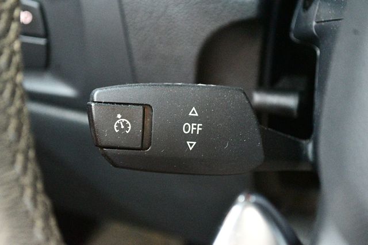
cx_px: 184
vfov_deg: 18.2
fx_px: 766
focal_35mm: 75
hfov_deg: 27.0
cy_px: 122
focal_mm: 50
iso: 12800
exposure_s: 1/15
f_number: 5.6
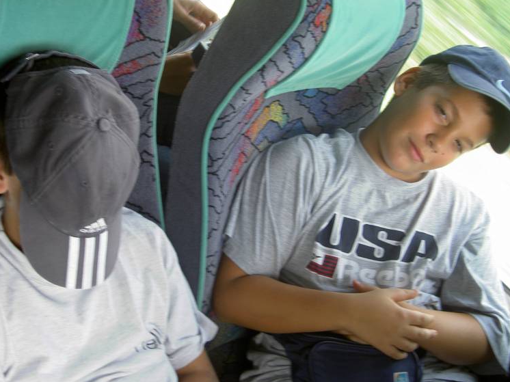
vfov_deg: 24.8
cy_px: 178
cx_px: 271
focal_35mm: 59
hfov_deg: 32.7
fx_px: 869
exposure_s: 1/60
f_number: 3.3
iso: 100
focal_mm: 11.3
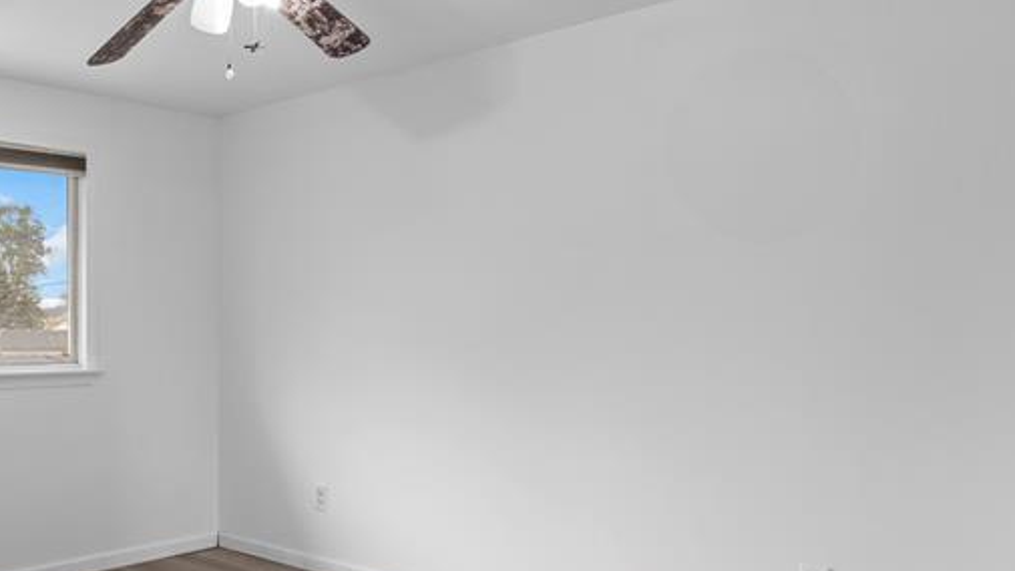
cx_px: 175
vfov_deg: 34.5
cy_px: 348
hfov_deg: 53.4
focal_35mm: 34
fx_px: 915
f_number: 8
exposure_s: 1/6
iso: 400
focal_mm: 16
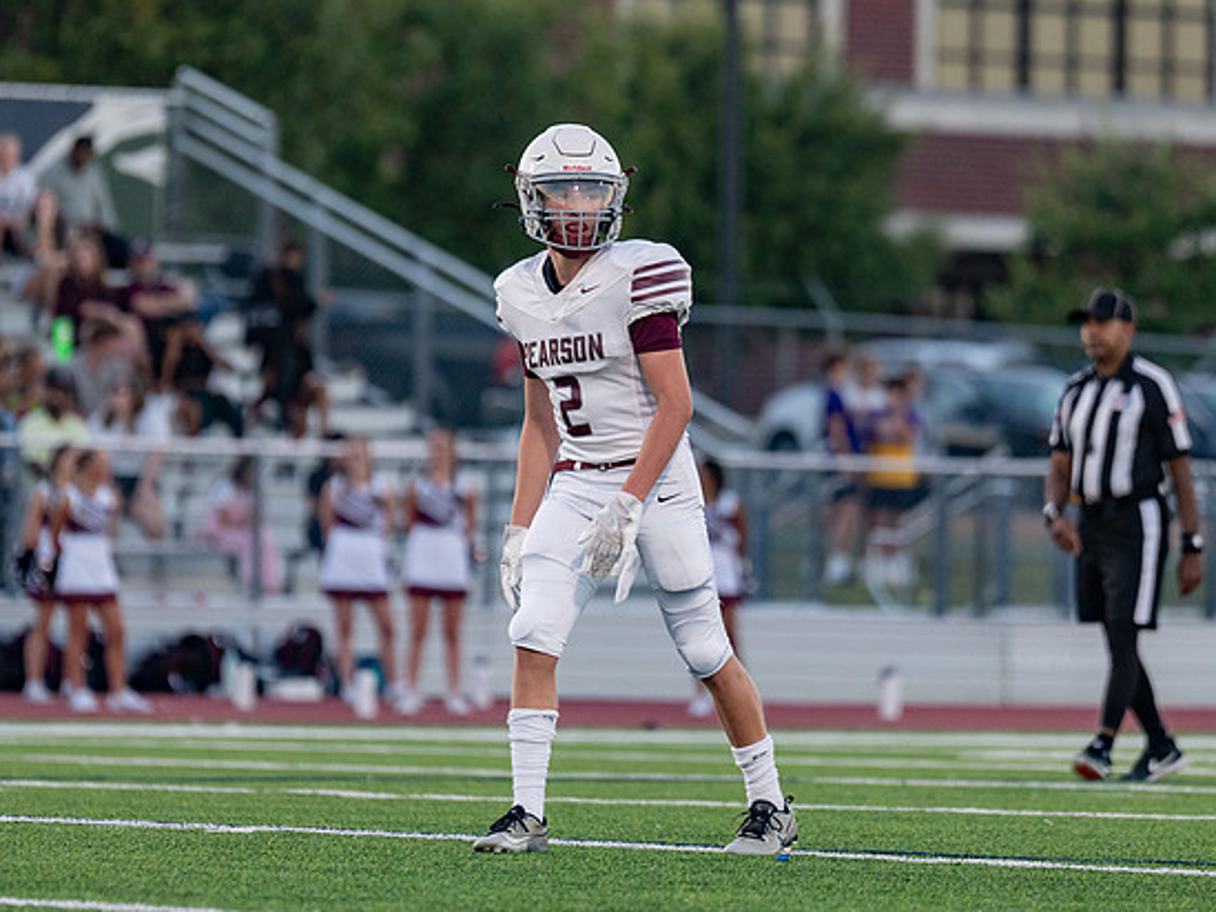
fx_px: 12895
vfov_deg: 4.1
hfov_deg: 5.4
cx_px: 622
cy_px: 348
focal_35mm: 367
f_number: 2.8
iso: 640
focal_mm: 200
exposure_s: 1/1000
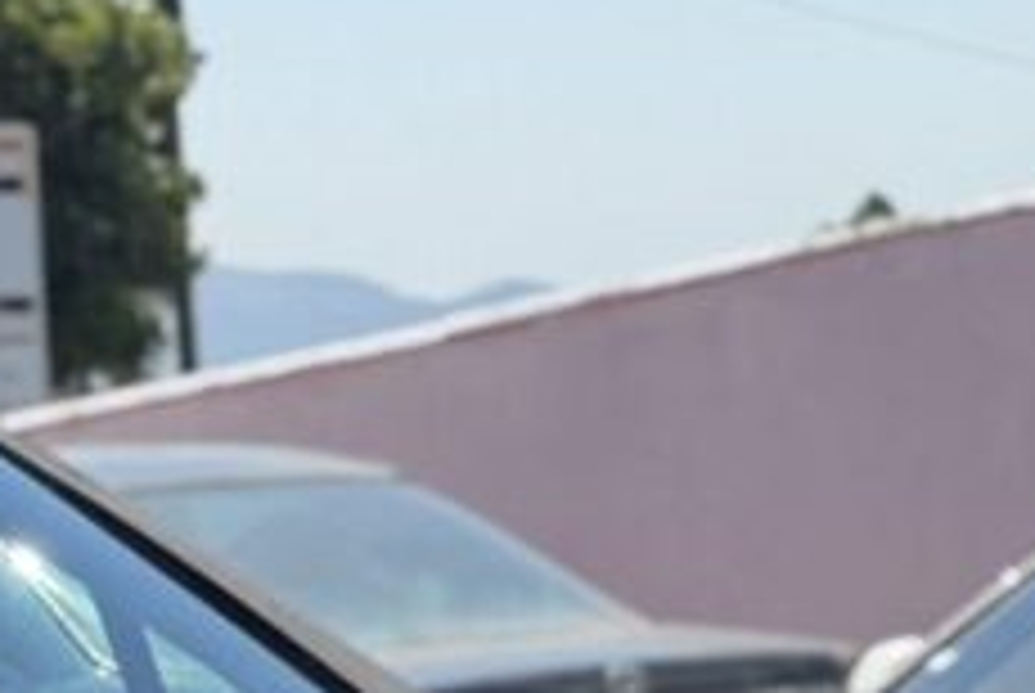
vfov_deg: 6.1
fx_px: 6391
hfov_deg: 9.0
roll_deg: +2.5
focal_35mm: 222
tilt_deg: -8.2
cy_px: 1282
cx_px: -554
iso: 100
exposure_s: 1/1754
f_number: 1.78
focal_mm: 6.76
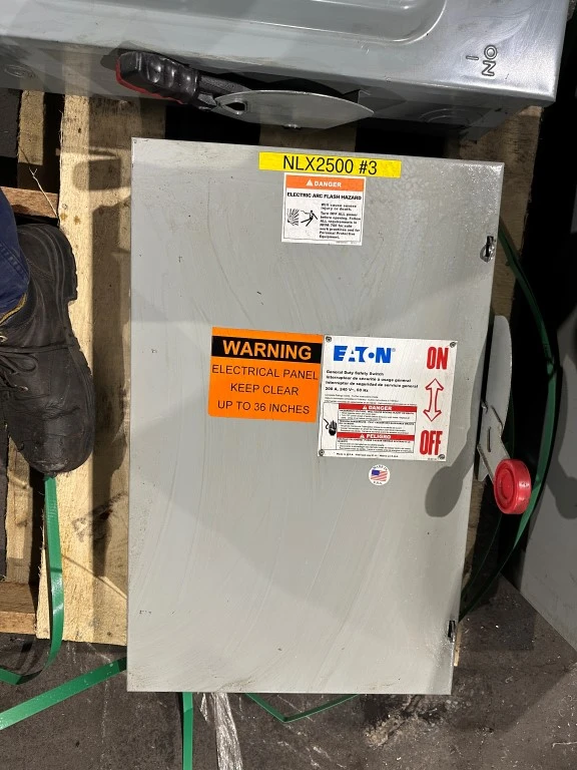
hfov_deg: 56.8
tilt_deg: -80.1
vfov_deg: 71.6
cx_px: 288
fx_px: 533
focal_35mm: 24
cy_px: 385
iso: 200
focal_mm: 6.86
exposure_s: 1/60
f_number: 1.78
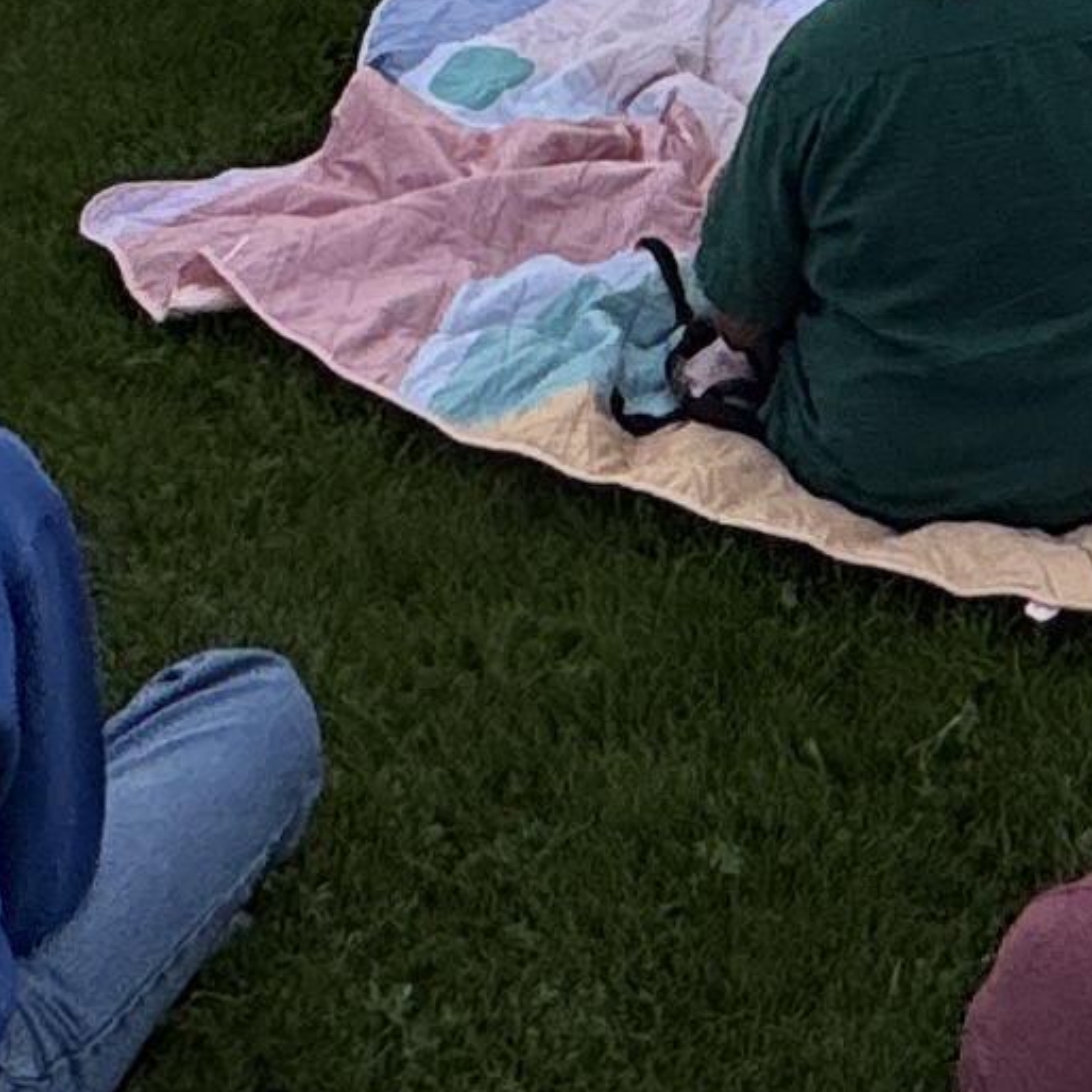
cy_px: -1829
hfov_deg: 16.6
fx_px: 3462
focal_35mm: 97
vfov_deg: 12.3
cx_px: 1523
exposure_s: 1/771
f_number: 2.2
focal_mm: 2.22
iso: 40
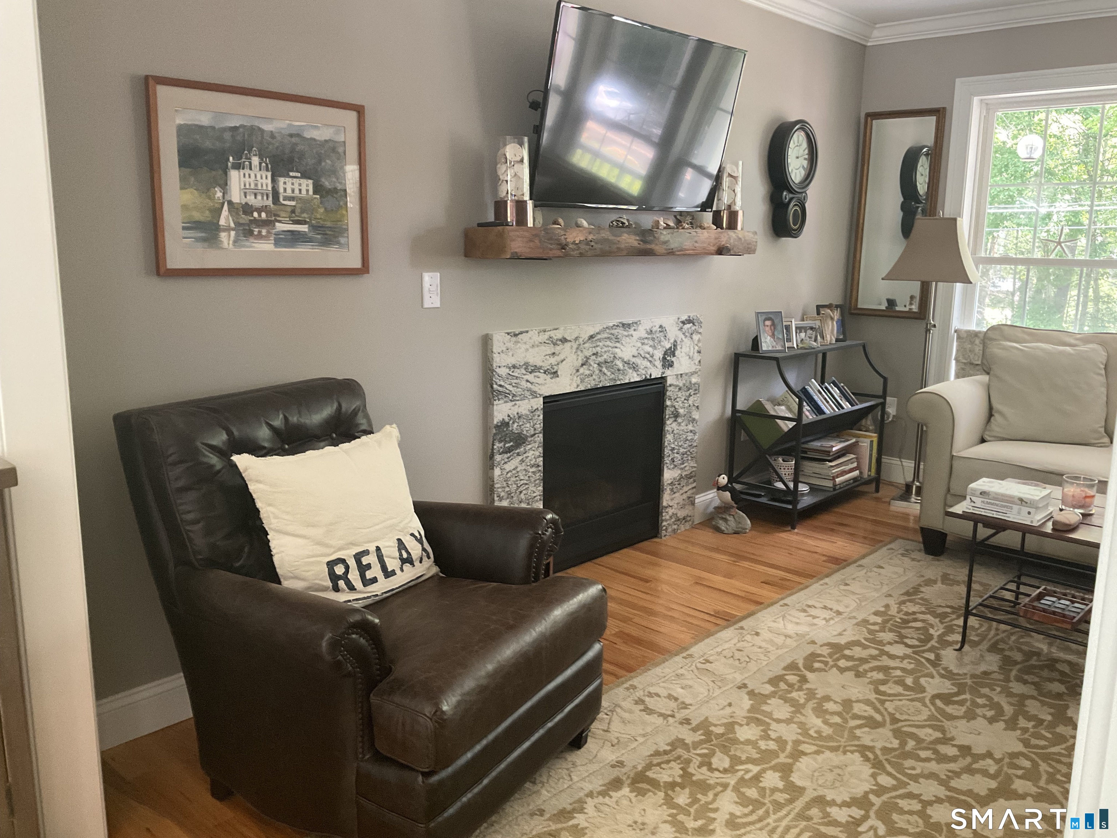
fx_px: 936
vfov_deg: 48.2
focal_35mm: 29
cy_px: 419
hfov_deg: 61.7
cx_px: 558
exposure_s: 1/60
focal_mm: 3
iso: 200
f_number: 1.8
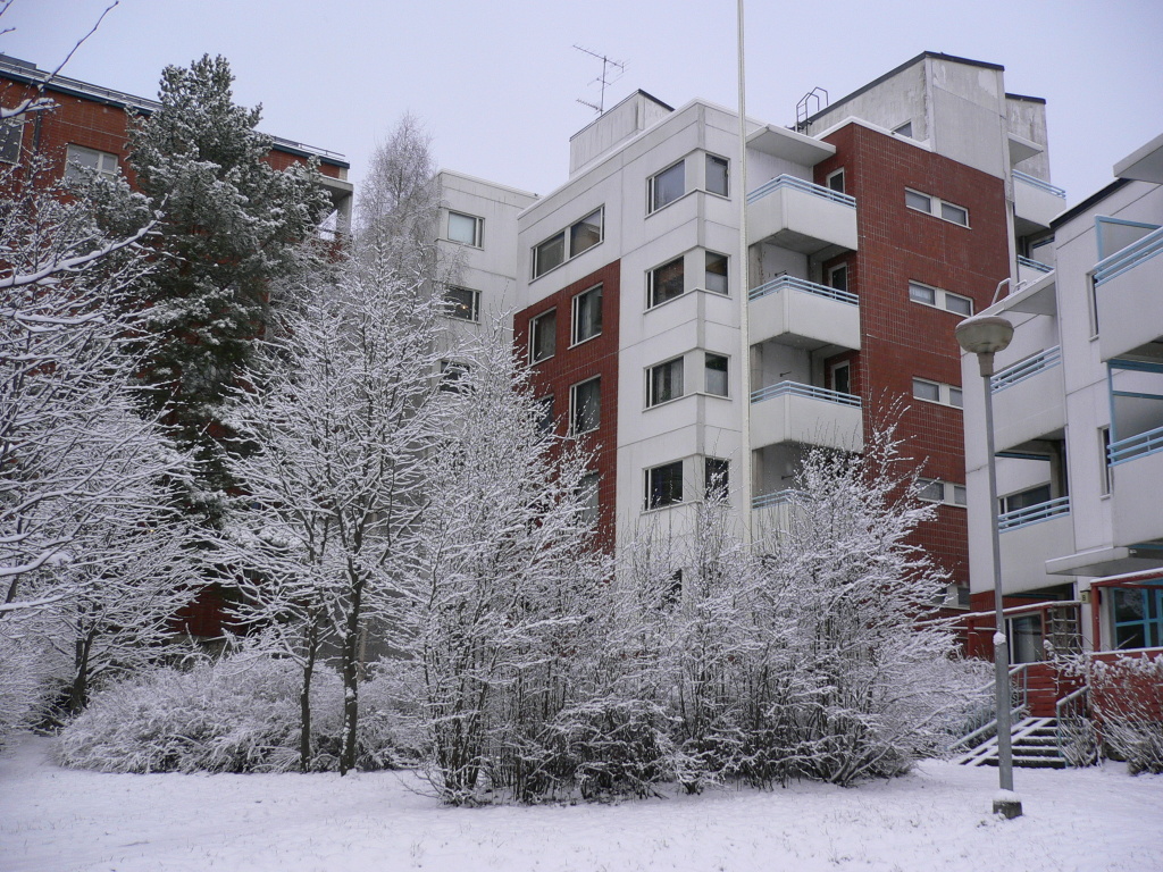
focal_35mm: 35
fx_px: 1176
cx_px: 582
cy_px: 436
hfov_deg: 52.6
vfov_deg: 40.7
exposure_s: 1/250
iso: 80
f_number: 2.8
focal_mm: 5.8
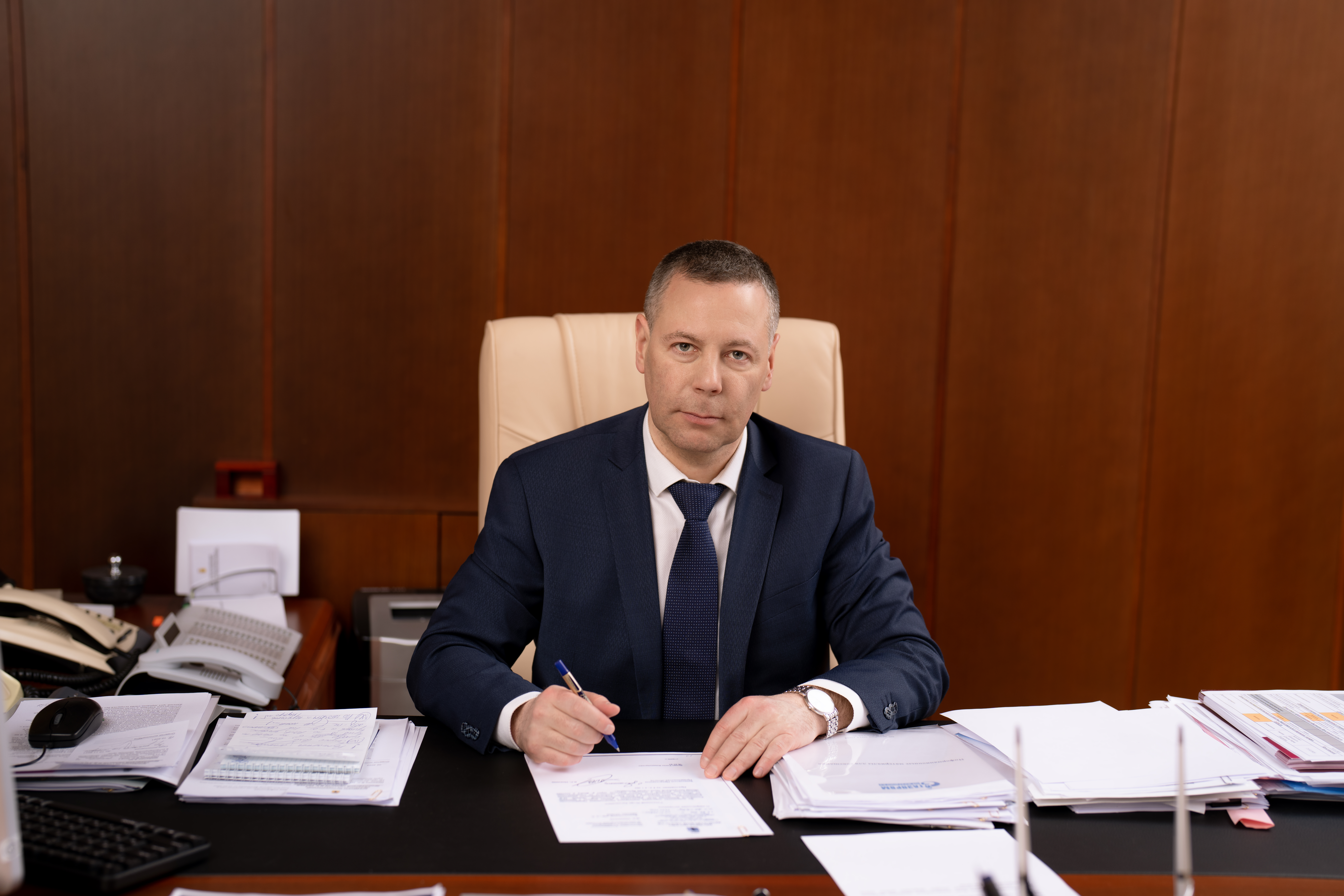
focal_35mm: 50
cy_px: 448
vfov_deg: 27.0
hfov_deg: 39.6
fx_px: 1867
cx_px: 672
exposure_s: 1/200
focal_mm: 50
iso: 100
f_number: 2.5
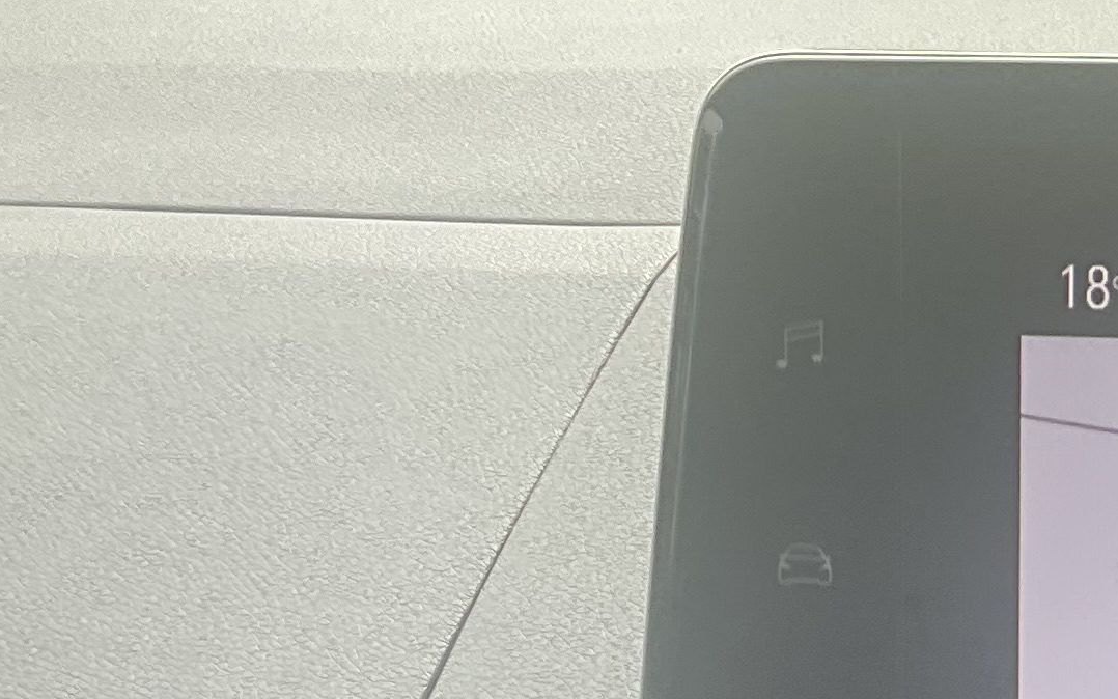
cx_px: 1174
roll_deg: -0.8
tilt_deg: -27.3
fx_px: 3504
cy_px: 1189
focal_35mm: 115
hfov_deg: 17.6
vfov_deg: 10.8
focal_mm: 3
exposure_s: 1/120
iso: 16
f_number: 1.8
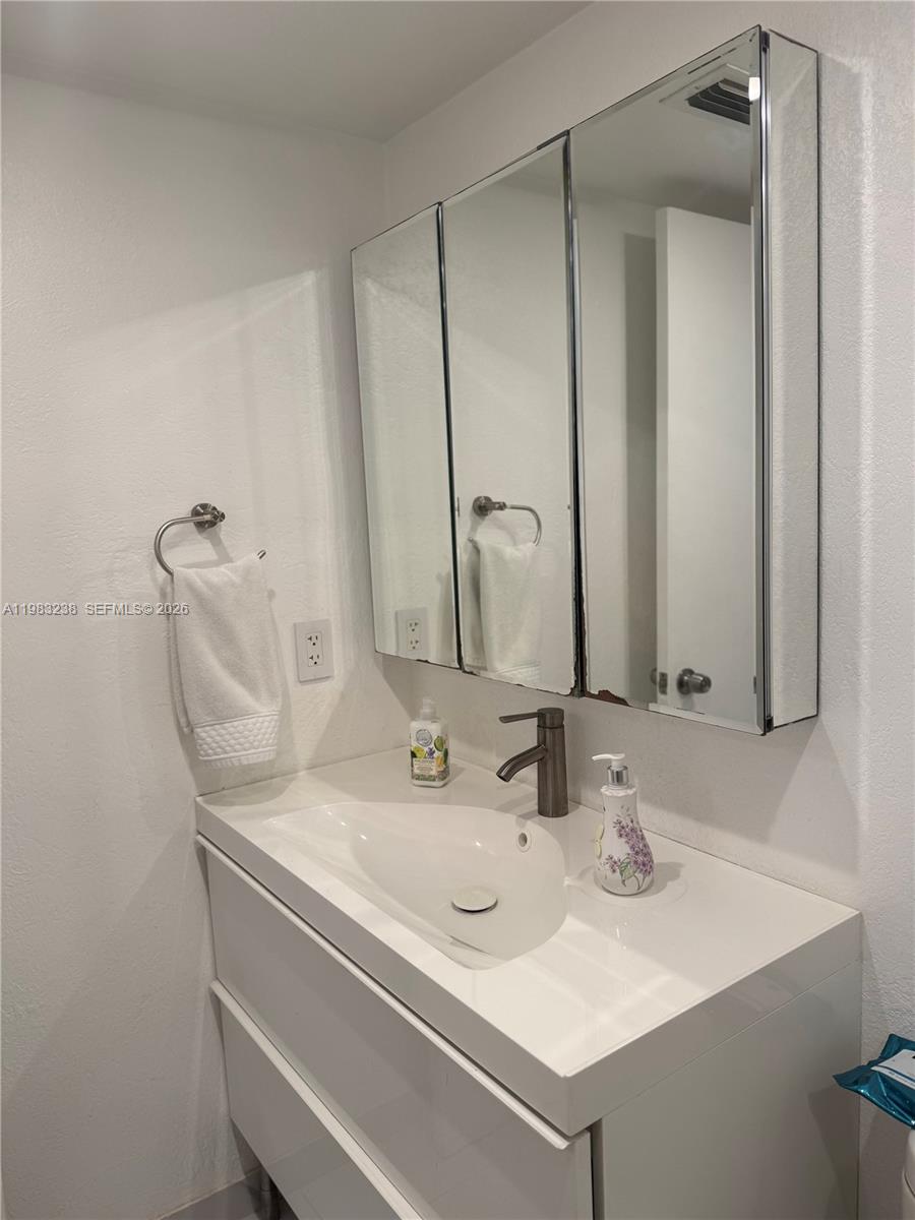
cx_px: 458
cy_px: 610
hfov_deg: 56.8
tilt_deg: -6.8
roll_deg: +1.5
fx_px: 846
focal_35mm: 24
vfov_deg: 71.6
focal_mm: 6.76
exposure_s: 1/120
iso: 80
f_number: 1.78
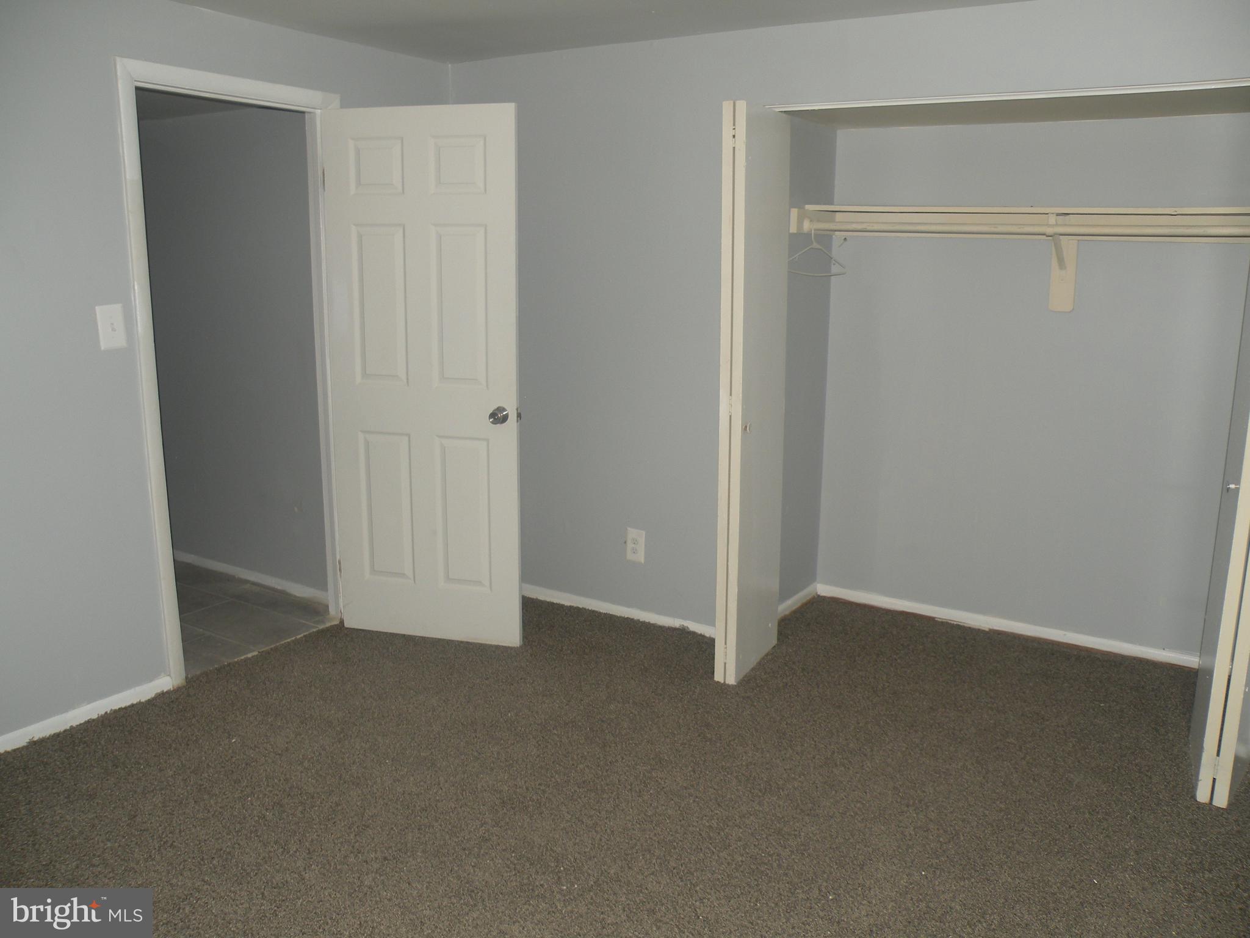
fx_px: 975
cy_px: 469
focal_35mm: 27
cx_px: 625
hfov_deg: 65.3
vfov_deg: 51.4
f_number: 2.8
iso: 64
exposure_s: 1/60
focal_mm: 4.7
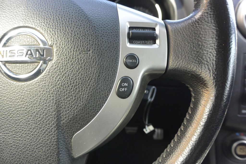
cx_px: 123
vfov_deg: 47.9
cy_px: 82
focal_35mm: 27
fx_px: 185
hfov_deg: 67.4
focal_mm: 10
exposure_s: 1/125
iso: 200
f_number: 3.5
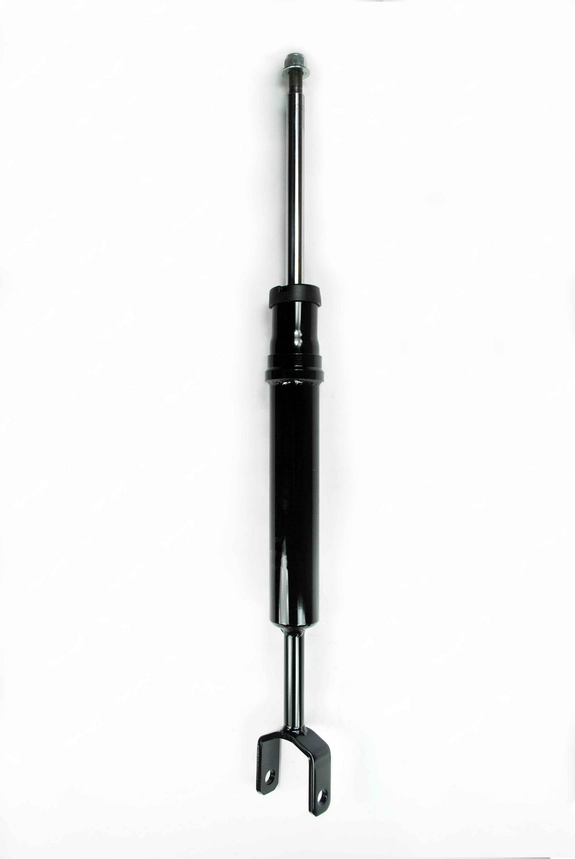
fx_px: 717
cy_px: 430
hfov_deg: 43.7
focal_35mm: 30
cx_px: 288
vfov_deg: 61.9
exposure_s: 1/125
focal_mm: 20
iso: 100
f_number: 5.6
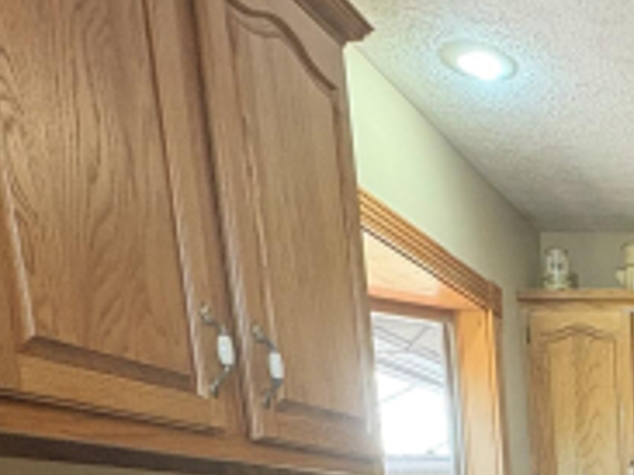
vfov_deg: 22.3
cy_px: 752
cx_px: 819
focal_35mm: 51
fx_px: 933
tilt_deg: -12.6
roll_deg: -0.1
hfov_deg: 30.0
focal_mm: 2.22
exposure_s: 1/60
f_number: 2.2
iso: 200
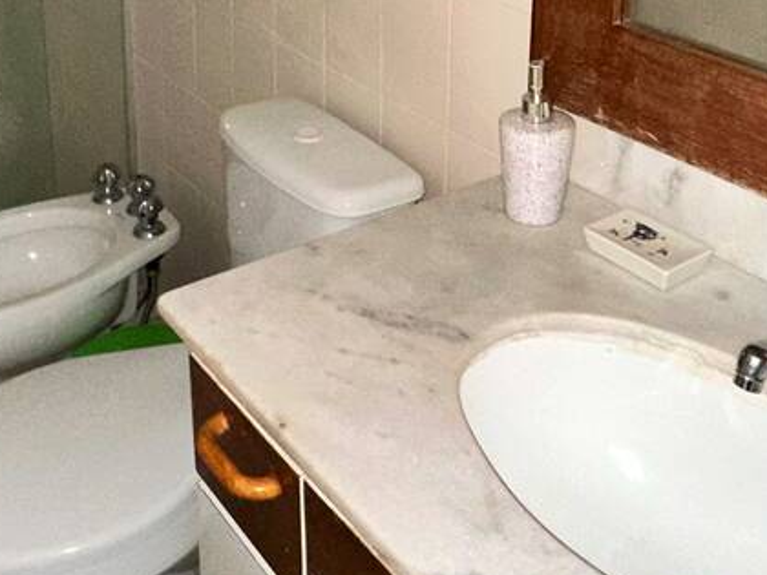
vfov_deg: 27.7
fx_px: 1064
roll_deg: -1.1
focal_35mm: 48
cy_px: -51
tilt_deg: -14.0
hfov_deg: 39.6
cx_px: 411
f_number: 2.2
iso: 160
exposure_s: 1/29
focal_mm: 2.22
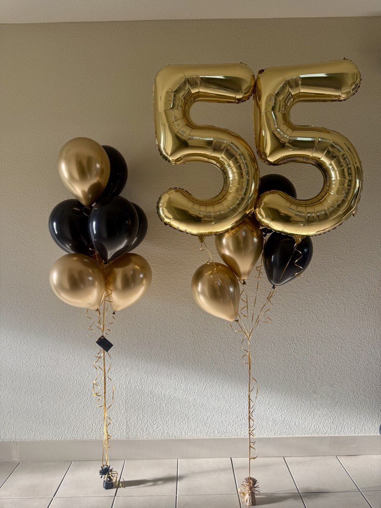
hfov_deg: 56.8
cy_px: 254
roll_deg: +0.4
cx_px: 190
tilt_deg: -1.0
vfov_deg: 71.6
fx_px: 352
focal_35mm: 24
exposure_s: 1/193
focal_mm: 6.76
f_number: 1.78
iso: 64
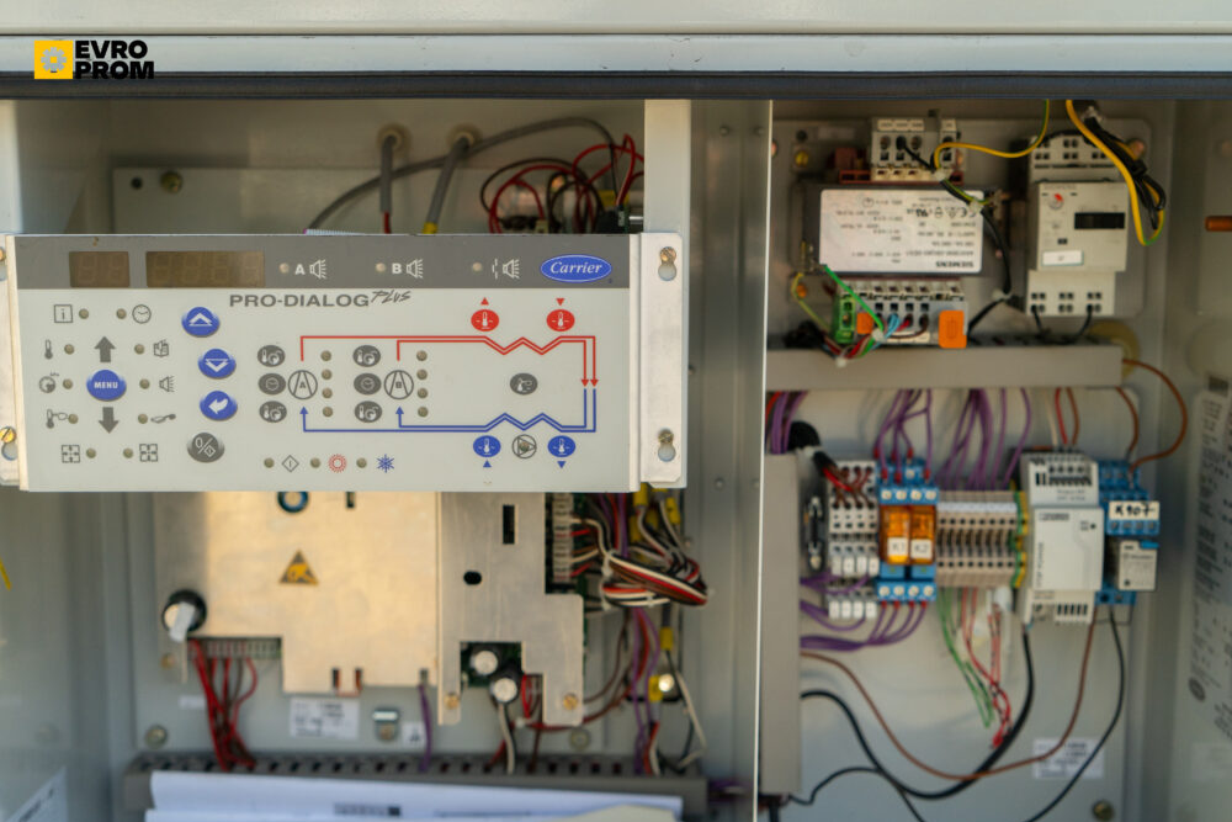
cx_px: 611
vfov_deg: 31.2
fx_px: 1472
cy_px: 411
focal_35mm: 43
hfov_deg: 45.4
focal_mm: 42
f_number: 4
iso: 500
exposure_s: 1/800
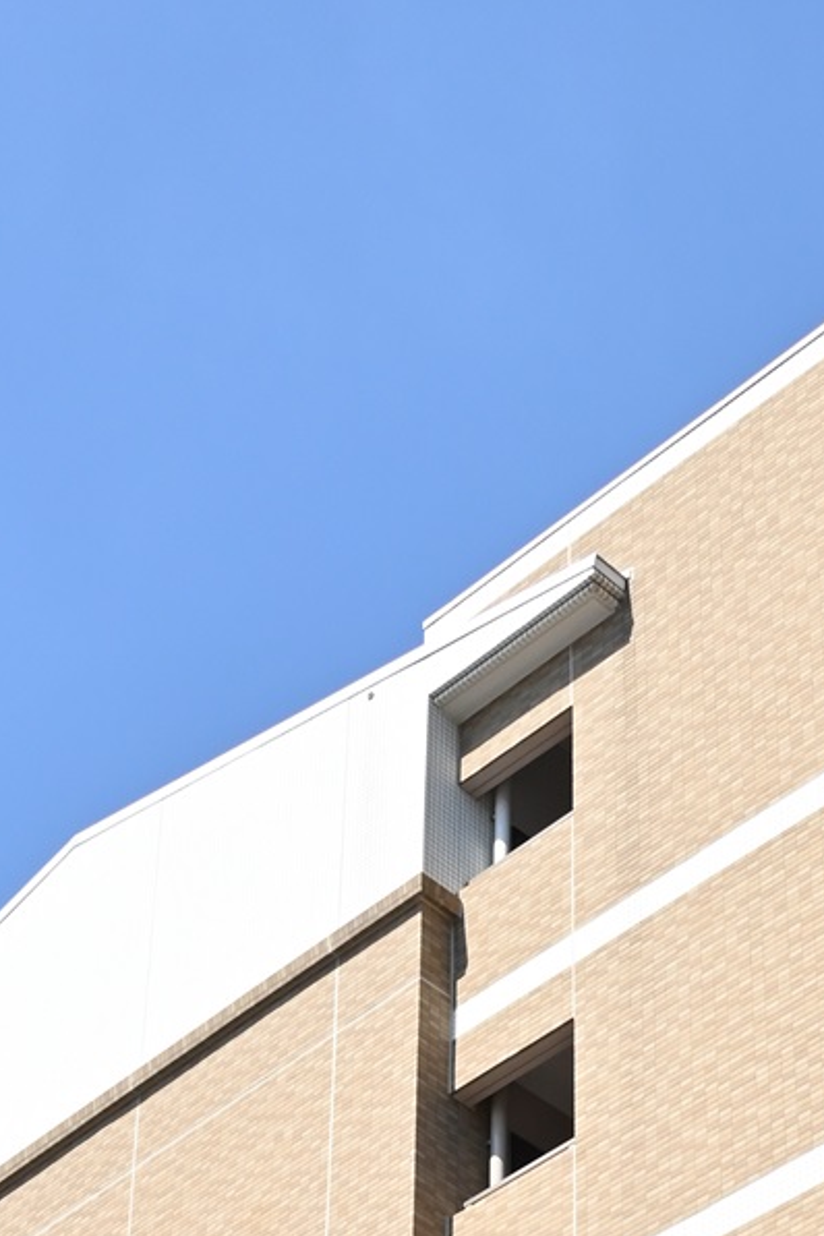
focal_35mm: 85
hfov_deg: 15.9
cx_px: 689
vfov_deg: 20.6
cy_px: 1818
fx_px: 2918
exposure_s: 1/500
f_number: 11
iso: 640
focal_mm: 24
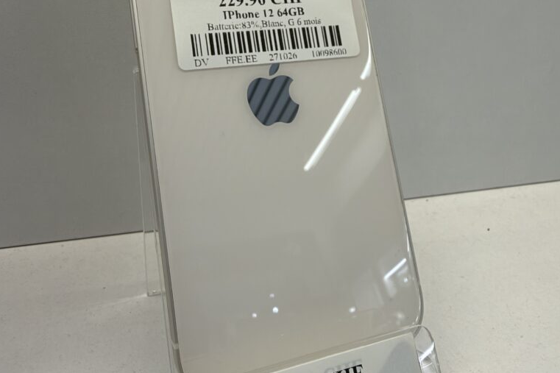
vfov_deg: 37.6
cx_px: 278
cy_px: 141
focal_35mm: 35
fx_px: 544
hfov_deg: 54.4
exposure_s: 1/100
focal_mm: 2.22
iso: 80
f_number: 2.2
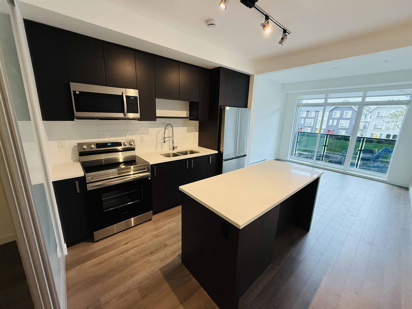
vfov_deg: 85.7
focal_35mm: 14
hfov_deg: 102.1
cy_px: 154
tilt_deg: -13.1
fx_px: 167
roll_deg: -1.0
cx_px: 206
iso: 320
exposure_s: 1/120
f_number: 2.2
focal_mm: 2.22
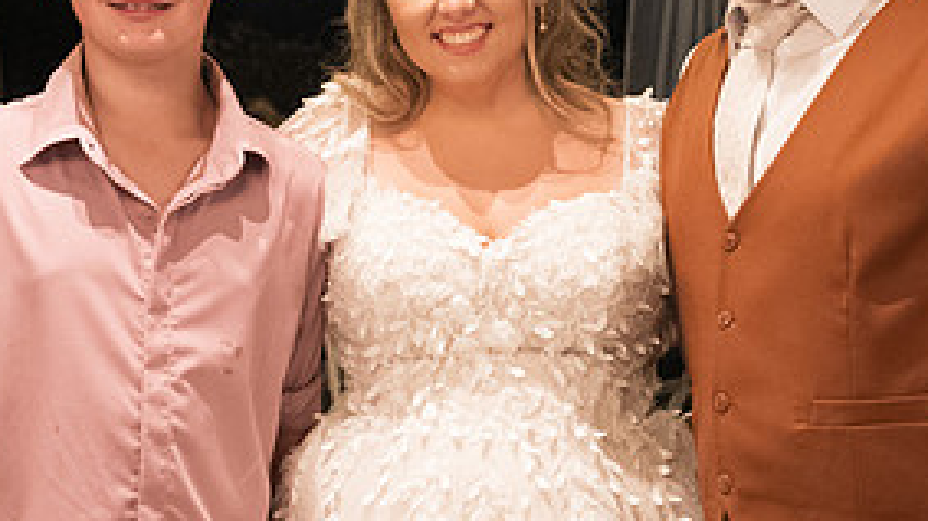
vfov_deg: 16.1
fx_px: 1845
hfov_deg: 28.1
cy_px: 247
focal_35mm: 75
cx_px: 616
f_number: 6.3
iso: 6400
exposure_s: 1/40
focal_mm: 33
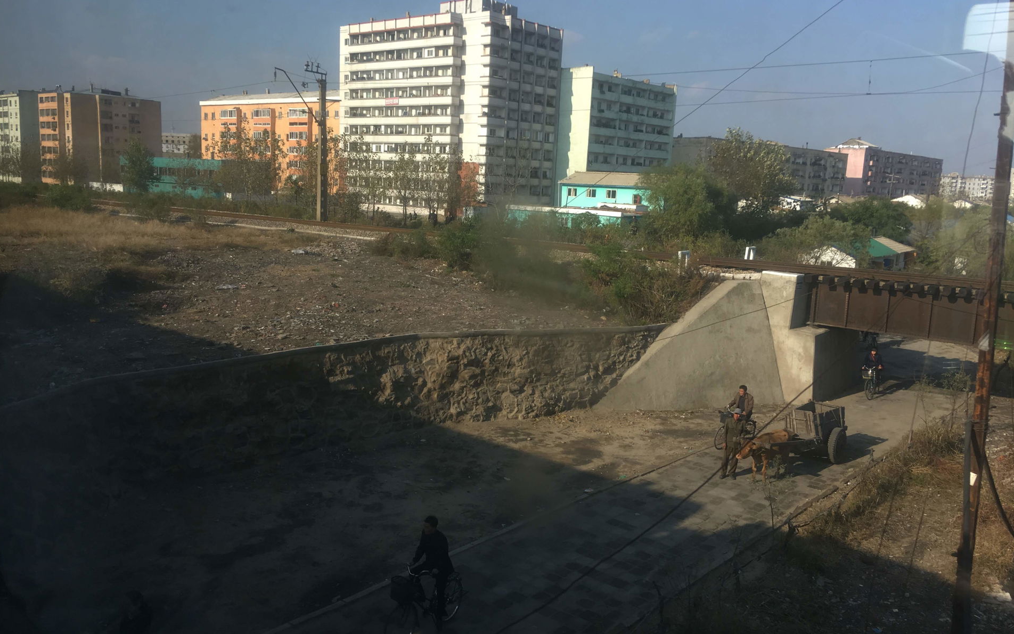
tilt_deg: -8.8
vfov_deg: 40.6
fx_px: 857
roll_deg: -2.8
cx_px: 506
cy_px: 337
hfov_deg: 61.2
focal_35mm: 31
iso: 25
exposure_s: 1/686
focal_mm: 4.15
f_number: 2.2
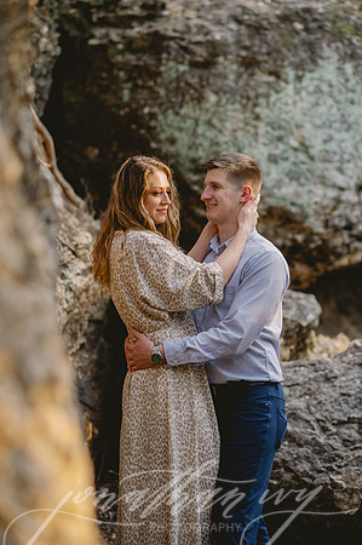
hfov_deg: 16.0
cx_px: 181
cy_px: 272
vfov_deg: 23.9
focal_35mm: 85
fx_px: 1285
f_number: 2
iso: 100
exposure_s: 1/640
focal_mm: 85
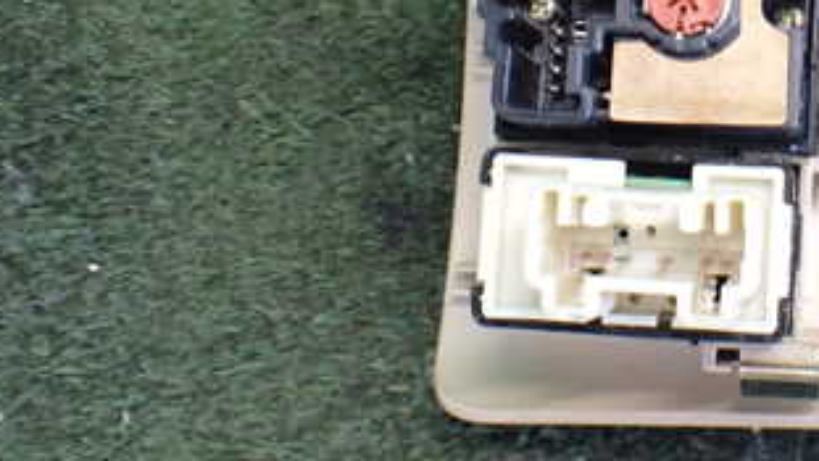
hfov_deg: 31.4
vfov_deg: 18.7
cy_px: 21
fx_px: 1368
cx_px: 772
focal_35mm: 63
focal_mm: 5.4
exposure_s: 1/60
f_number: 2.3
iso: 800
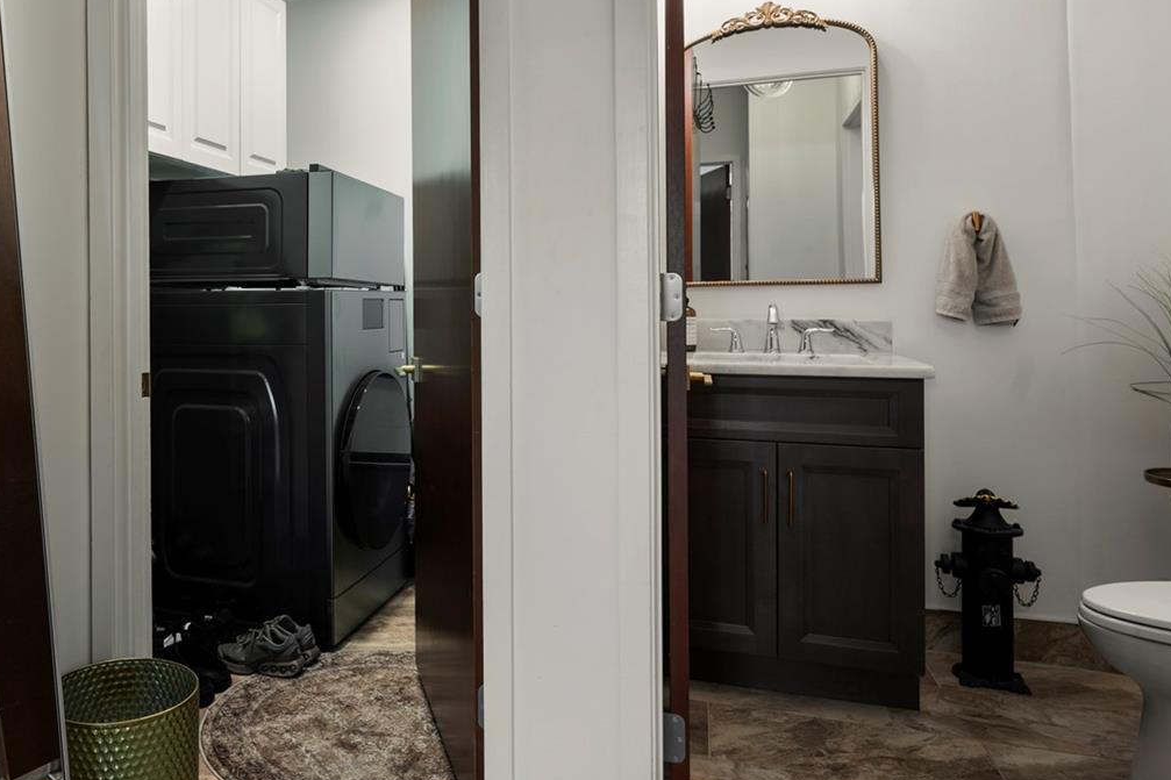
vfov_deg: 47.5
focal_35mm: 27
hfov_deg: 65.0
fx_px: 878
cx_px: 358
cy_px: 296
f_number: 7.1
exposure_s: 1/2.5
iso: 200
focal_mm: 17
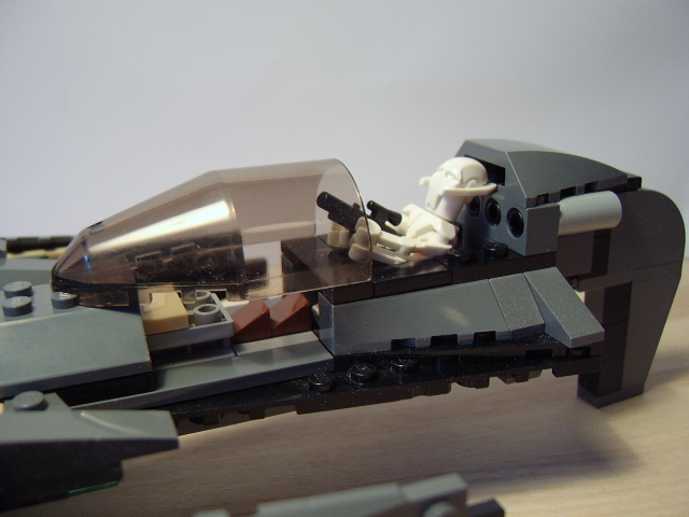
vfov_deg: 45.4
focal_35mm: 31
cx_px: 344
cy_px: 258
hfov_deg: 58.4
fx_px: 617
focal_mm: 8.13
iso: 100
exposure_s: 1/16
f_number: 2.7
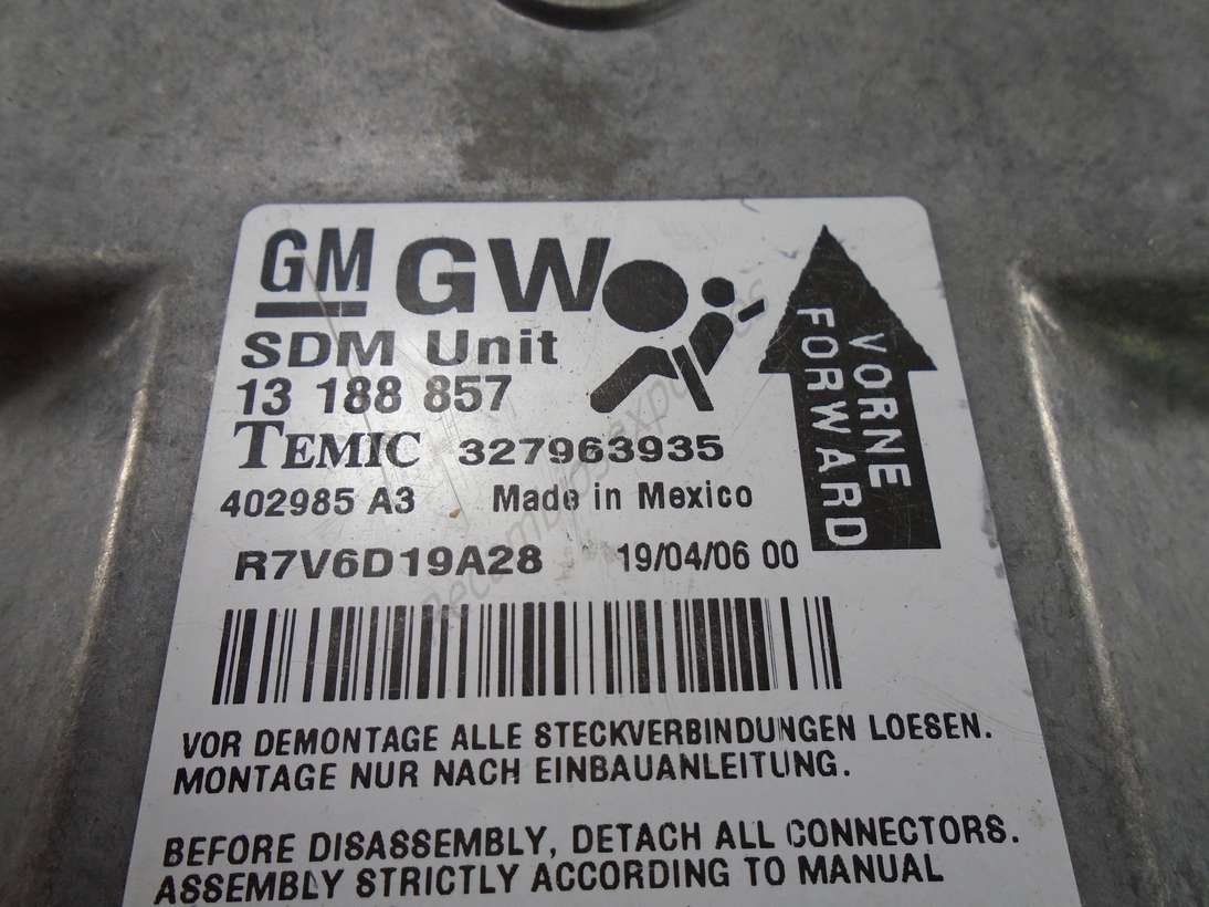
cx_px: 604
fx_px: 908
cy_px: 454
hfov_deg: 67.3
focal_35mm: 26
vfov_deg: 53.0
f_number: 3.2
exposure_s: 1/160
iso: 100
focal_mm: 4.6
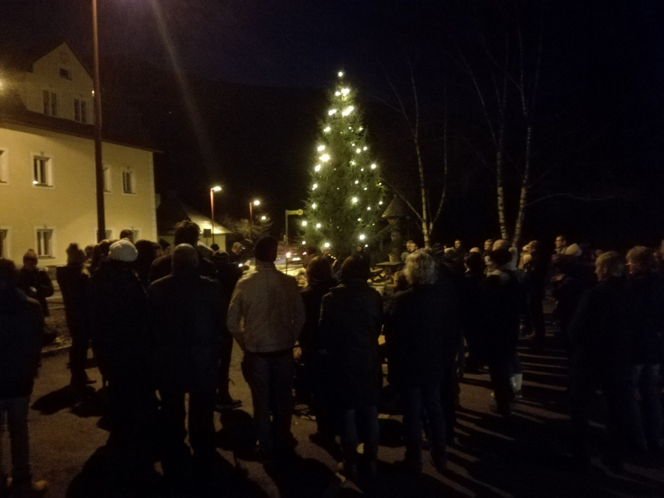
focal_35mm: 27
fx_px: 518
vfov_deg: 51.4
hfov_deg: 65.3
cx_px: 332
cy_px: 249
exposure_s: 1/12.5
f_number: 2
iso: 2500
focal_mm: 3.79
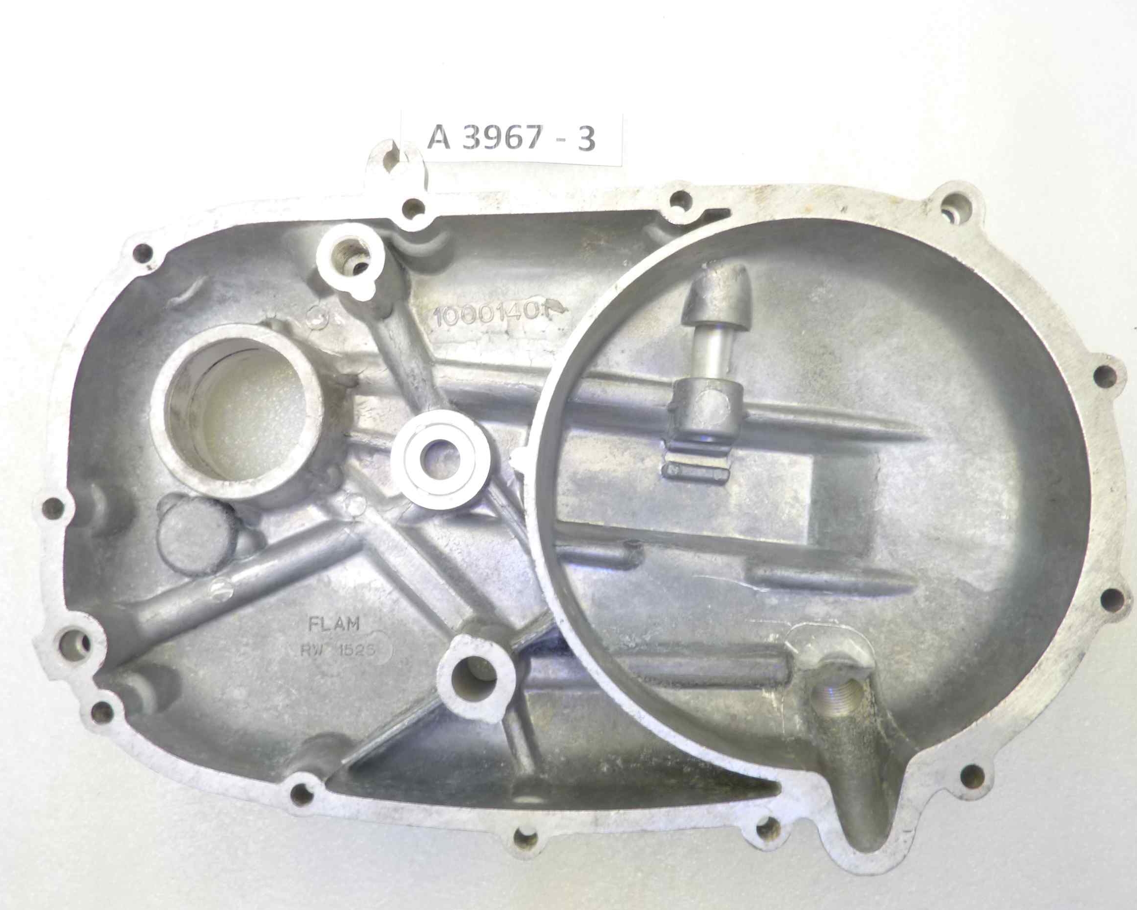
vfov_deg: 53.2
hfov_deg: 64.1
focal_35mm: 27
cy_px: 464
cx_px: 557
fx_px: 909
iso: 80
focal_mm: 4.1
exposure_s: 1/8
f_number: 3.3
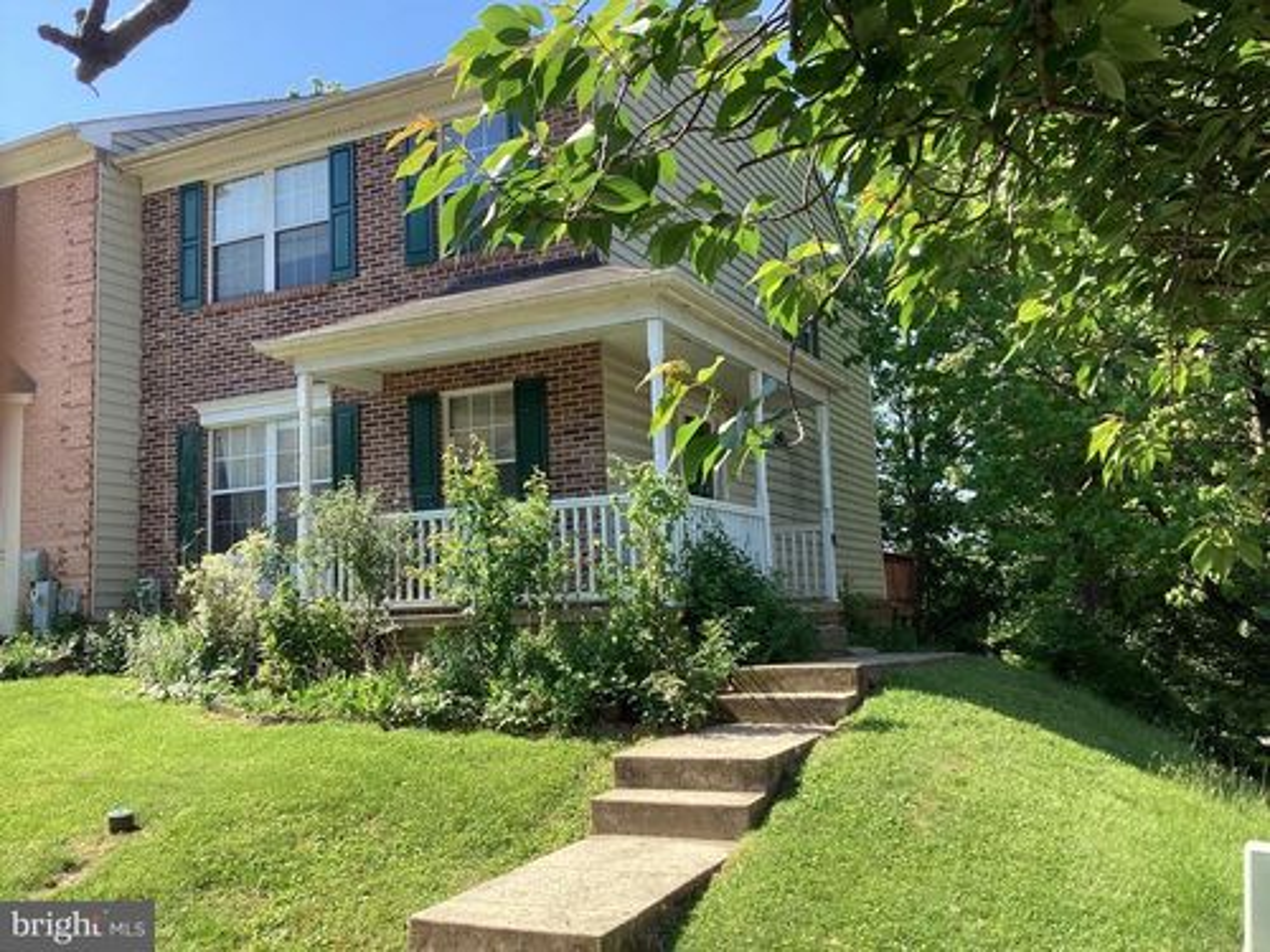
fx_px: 1137
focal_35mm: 31
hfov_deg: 58.4
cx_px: 635
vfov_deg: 45.4
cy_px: 476
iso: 25
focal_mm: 3.3
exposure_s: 1/375
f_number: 2.4
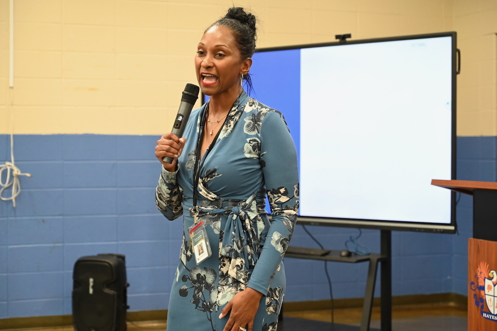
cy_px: 166
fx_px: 897
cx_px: 248
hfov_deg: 31.0
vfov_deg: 20.9
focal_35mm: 65
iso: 3200
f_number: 4
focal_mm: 65
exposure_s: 1/100
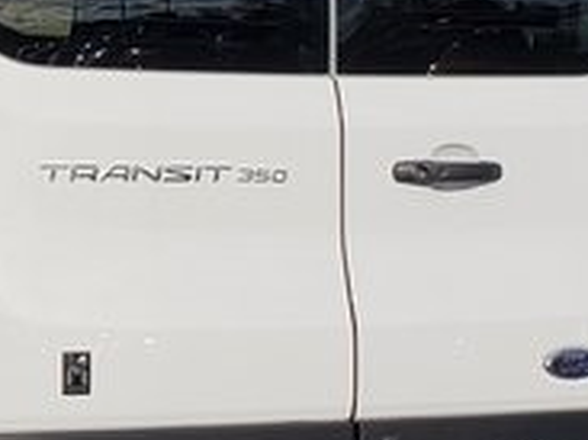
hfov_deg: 20.1
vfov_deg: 16.2
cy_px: 157
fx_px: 1545
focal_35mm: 91
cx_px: -138
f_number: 2.4
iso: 50
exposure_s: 1/3264
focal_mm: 4.3
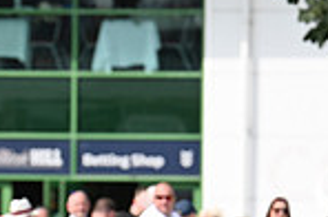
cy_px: 309
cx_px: 558
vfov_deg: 2.0
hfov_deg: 3.0
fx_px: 6255
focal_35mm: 688
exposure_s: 1/1600
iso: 400
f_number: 5.6
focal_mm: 175
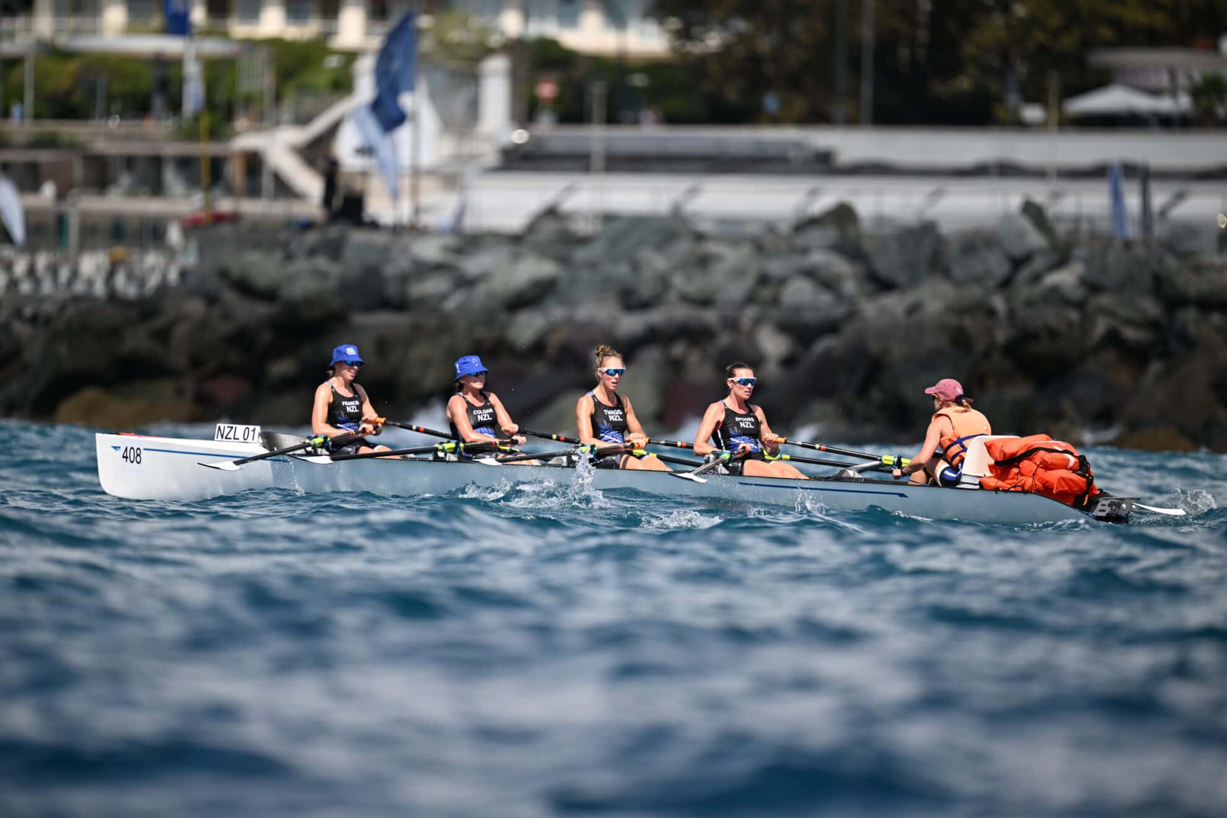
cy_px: 409
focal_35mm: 400
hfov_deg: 5.2
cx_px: 614
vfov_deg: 3.4
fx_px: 13632
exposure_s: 1/3200
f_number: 2.8
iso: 140
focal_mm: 400
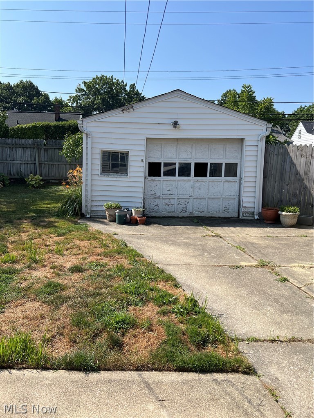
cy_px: 209
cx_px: 157
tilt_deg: -6.9
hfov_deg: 53.1
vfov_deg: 67.3
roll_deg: +0.0
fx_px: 314
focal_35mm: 26
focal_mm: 5.7
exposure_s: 1/3571
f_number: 1.5
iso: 50
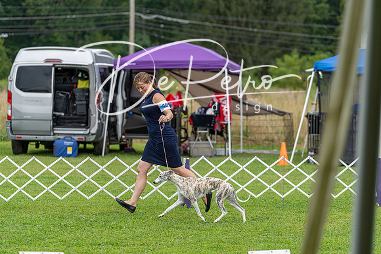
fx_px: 1715
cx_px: 190
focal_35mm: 162
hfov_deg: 12.7
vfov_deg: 8.5
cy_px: 127
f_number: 4
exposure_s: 1/1000
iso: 250
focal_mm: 162
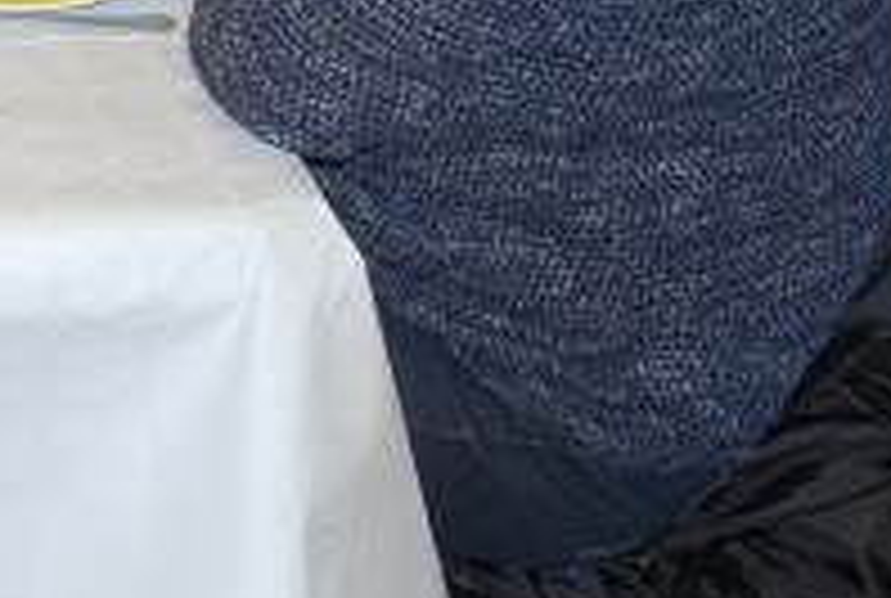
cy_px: -542
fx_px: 2704
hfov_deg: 17.4
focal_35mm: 109
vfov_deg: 11.5
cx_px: -302
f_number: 3.5
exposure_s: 1/60
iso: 200
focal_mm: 18
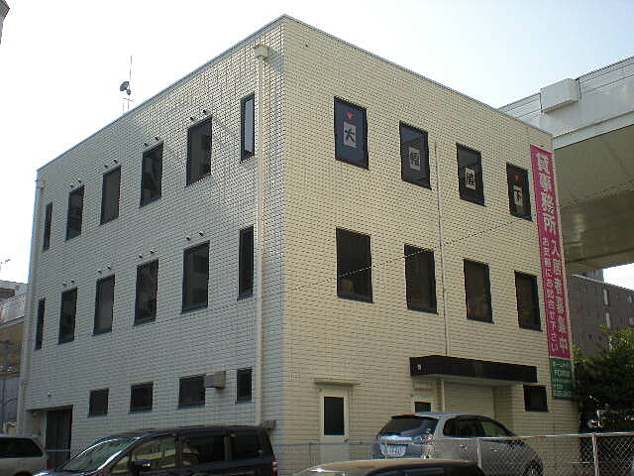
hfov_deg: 42.9
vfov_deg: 32.9
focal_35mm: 44
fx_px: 806
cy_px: 238
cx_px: 317
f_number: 4.9
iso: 89
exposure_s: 1/380
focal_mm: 7.4
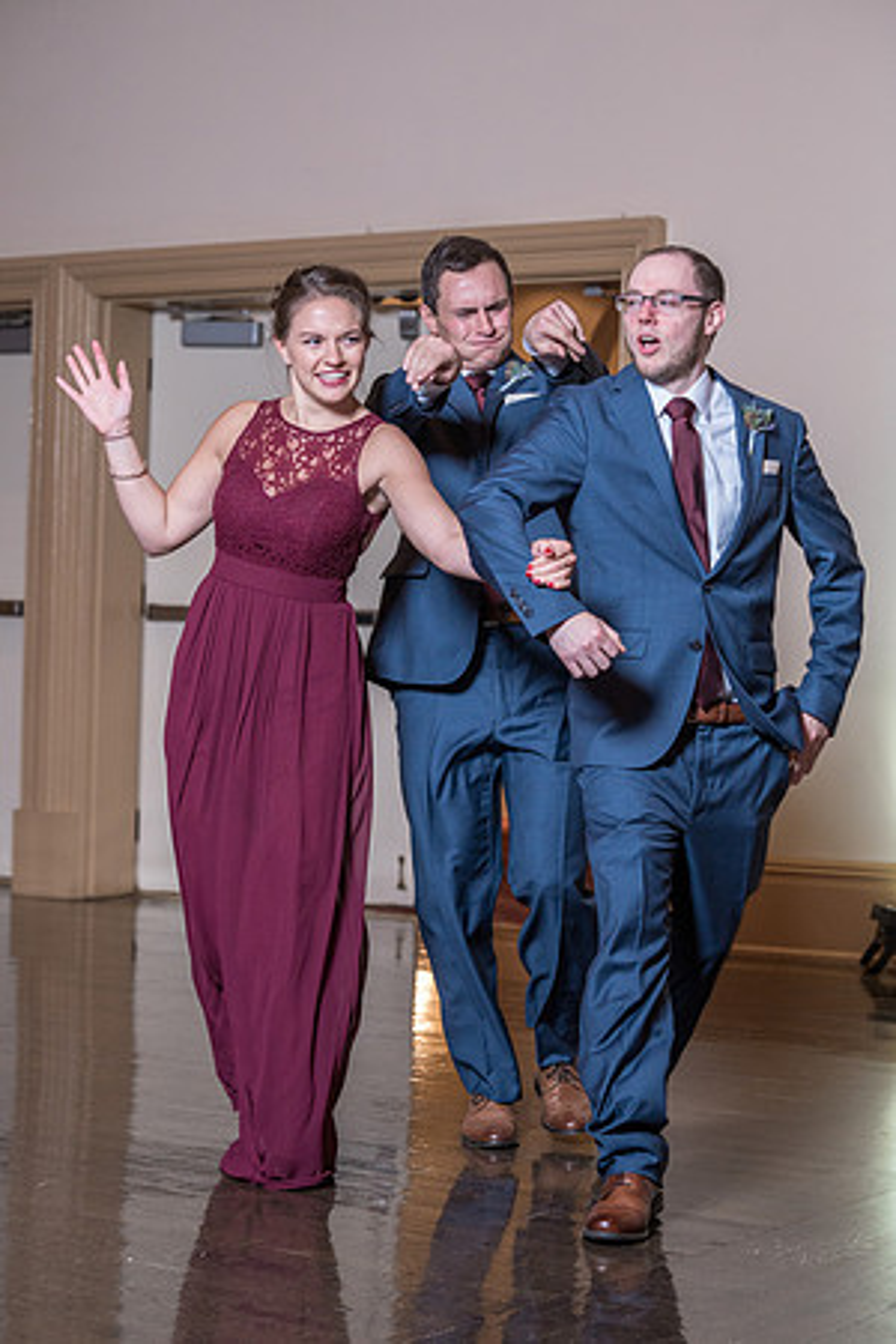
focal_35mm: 86
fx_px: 3210
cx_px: 448
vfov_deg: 23.6
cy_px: 672
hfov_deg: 15.9
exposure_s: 1/250
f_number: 4
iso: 2000
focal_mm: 86
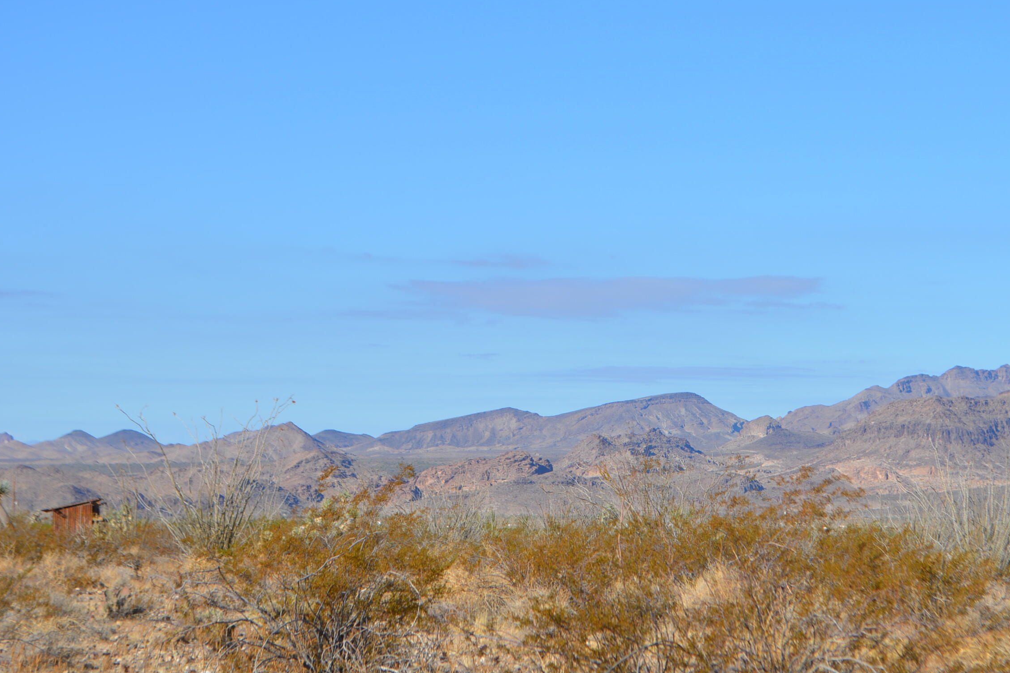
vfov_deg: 12.5
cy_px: 396
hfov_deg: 18.6
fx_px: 3076
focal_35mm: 110
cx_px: 616
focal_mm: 55
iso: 100
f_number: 9
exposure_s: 1/320
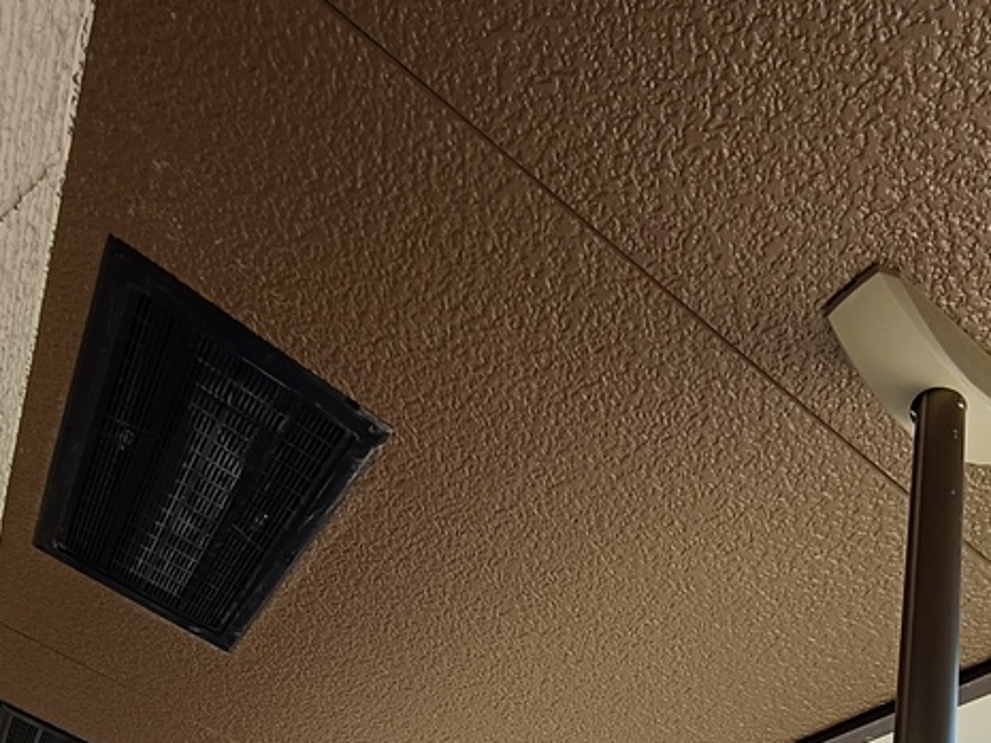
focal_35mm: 33
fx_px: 945
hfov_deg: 55.1
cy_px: 747
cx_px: 567
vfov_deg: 38.1
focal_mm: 1.68
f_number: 2.2
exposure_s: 1/202
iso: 64
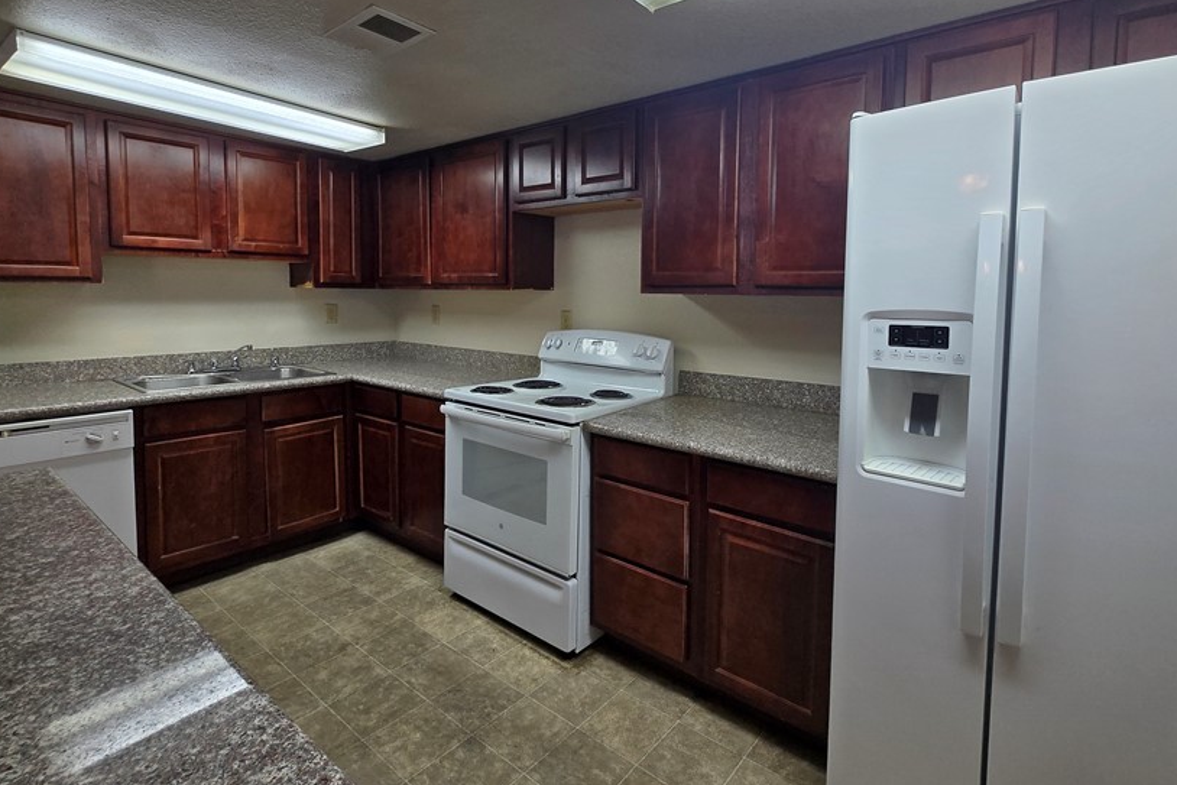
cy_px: 327
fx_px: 556
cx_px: 604
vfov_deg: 70.0
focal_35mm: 17
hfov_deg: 93.2
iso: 50
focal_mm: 1.7
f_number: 2.2
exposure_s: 1/120
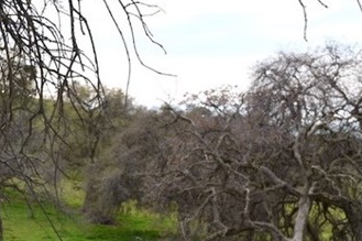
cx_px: 41
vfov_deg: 9.4
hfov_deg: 14.1
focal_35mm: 145
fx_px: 1453
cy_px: 210
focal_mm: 31
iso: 100
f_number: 7.1
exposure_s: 1/200
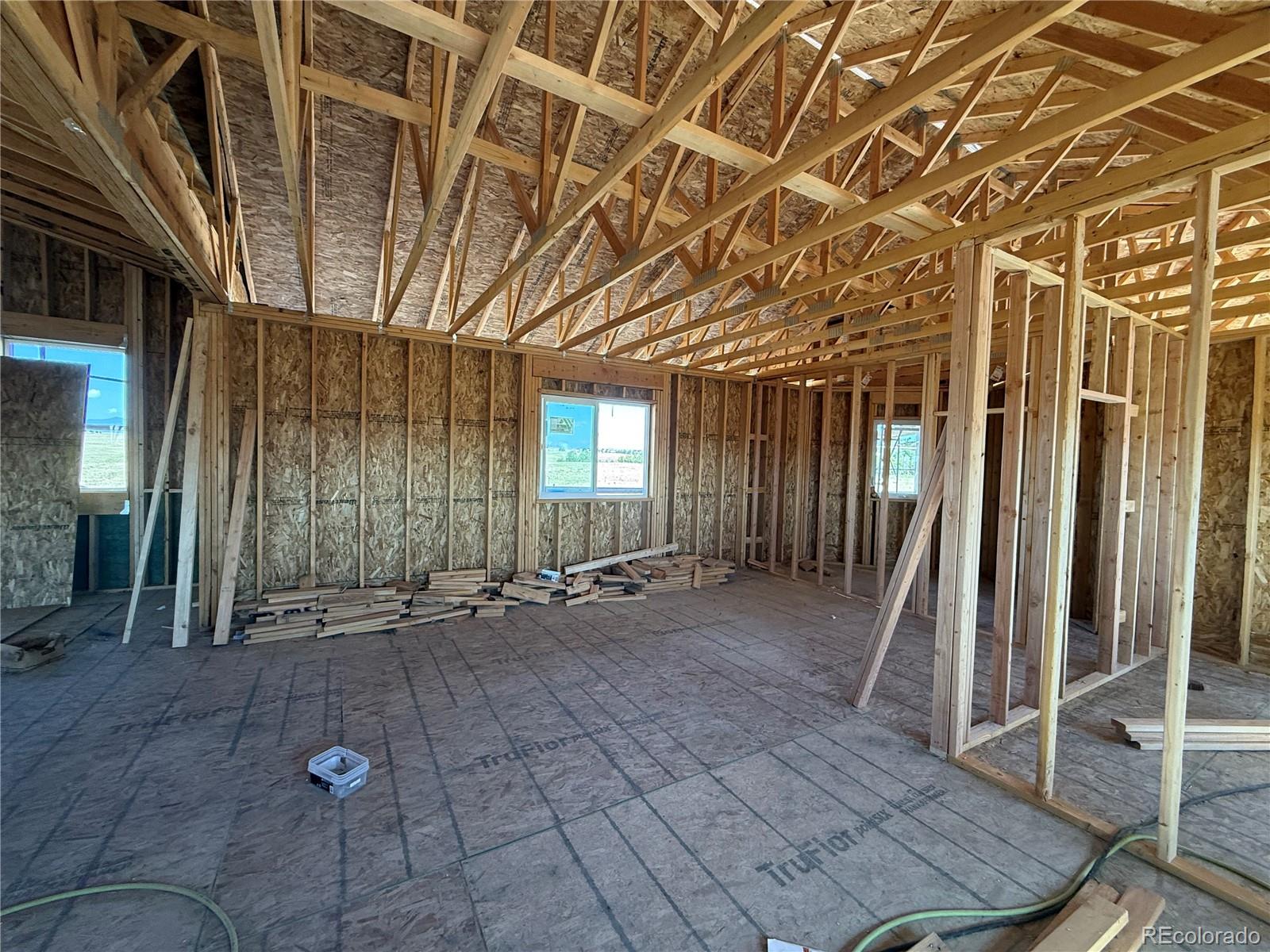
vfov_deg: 85.7
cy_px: 476
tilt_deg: -1.2
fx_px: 514
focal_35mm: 14
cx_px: 635
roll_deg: -2.1
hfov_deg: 102.1
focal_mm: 2.22
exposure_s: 1/99
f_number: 2.2
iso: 160
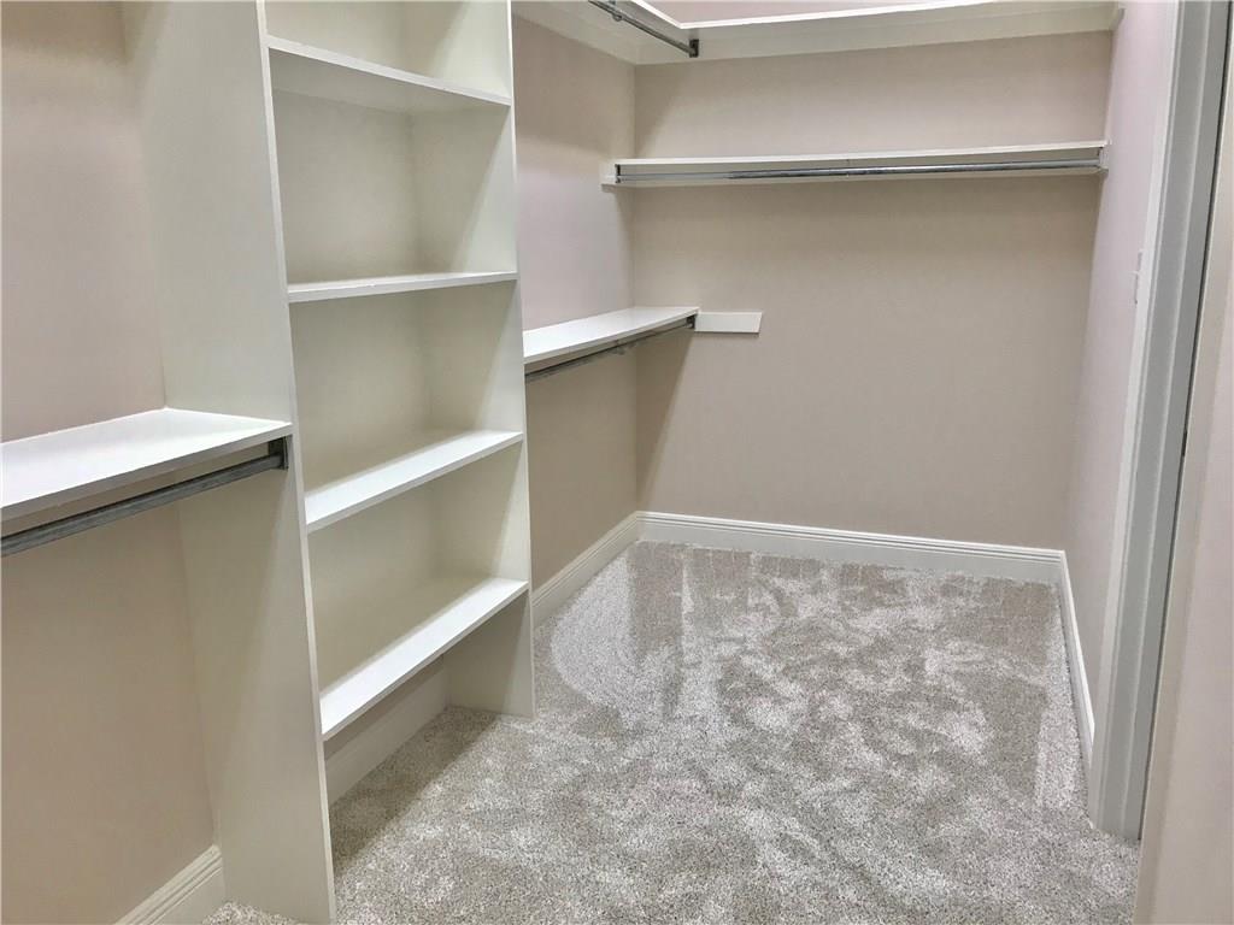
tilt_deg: -10.9
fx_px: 998
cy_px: 462
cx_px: 617
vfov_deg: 49.7
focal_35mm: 28
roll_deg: -0.3
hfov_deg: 63.4
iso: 25
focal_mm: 3.99
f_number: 1.8
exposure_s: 1/30
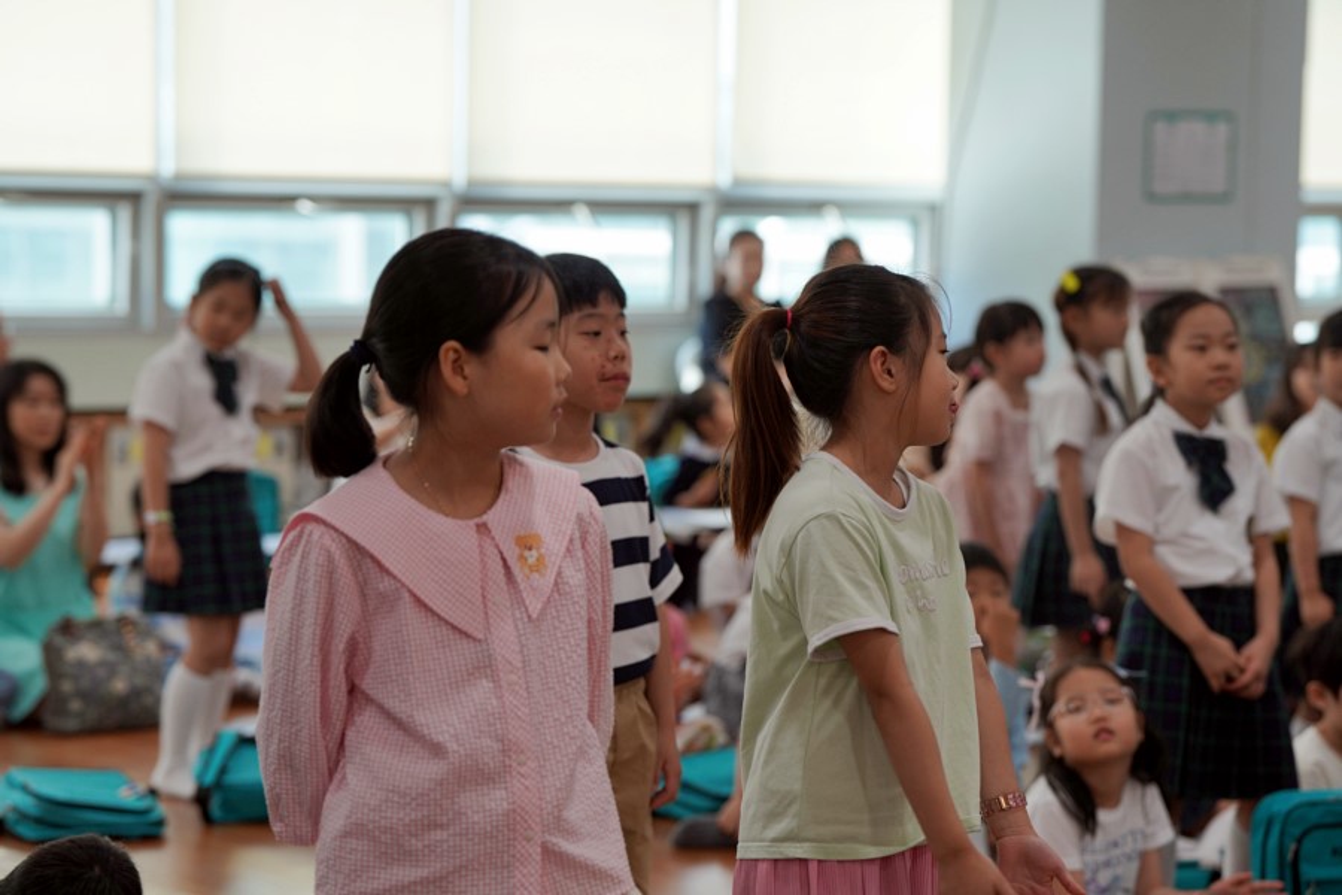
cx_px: 671
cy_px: 448
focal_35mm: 109
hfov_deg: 18.8
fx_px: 4063
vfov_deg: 12.6
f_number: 4
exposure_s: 1/160
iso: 500
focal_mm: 109
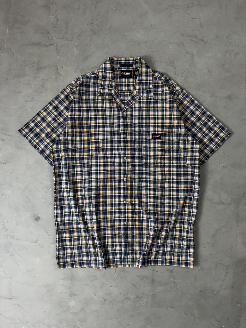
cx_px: 123
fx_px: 227
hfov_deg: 56.8
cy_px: 164
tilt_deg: -88.4
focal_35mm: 24
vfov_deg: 71.6
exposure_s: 1/120
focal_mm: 6.76
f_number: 1.78
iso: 200
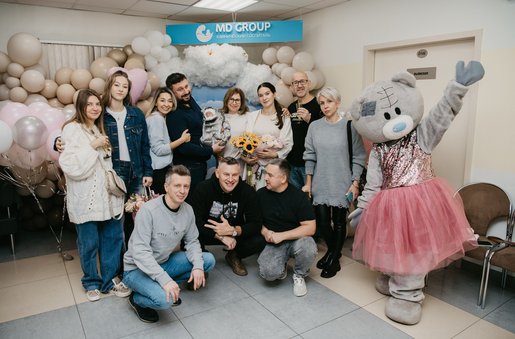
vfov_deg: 50.4
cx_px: 259
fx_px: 360
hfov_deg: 71.2
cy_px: 166
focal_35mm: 25
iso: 160
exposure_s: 1/160
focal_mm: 24
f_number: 4
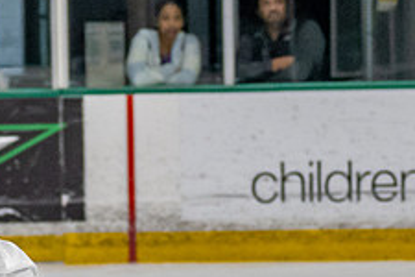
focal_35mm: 421
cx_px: -213
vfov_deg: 3.3
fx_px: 4853
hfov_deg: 4.9
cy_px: 361
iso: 1000
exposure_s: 1/1600
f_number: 2.8
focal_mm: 70
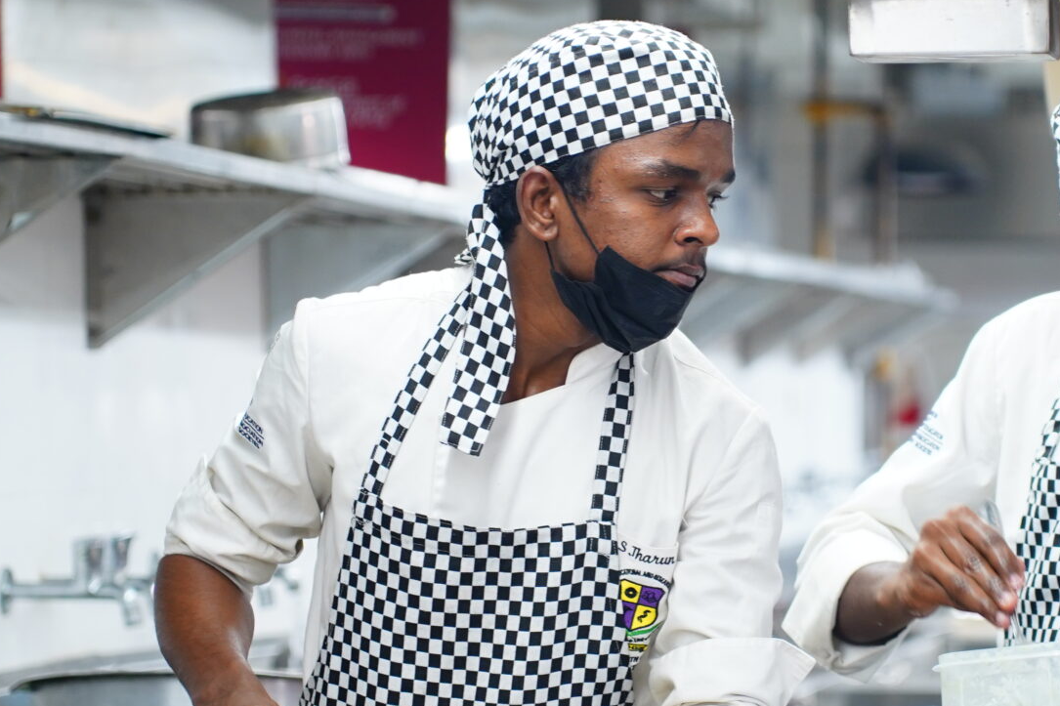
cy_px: 406
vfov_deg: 7.8
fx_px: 5211
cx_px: 814
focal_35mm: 177
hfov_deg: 11.6
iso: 640
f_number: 2.8
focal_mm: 75
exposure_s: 1/125
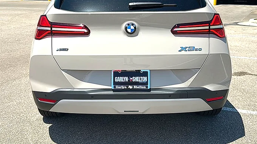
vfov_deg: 28.2
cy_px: 49
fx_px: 286
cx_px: 129
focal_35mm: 42
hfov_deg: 48.4
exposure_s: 1/5917
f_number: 1.78
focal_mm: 6.86
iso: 80
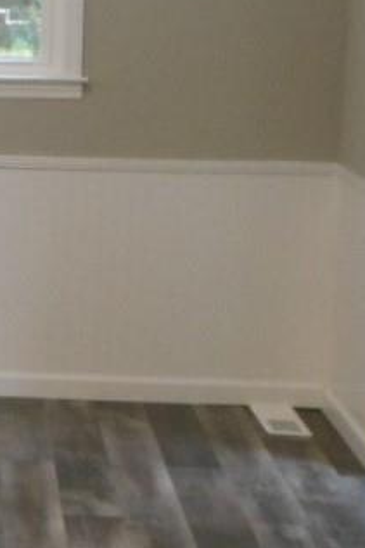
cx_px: -285
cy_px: 147
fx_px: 1690
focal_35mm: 111
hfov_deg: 11.5
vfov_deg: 18.3
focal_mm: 6
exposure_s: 1/25
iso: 400
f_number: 3.5
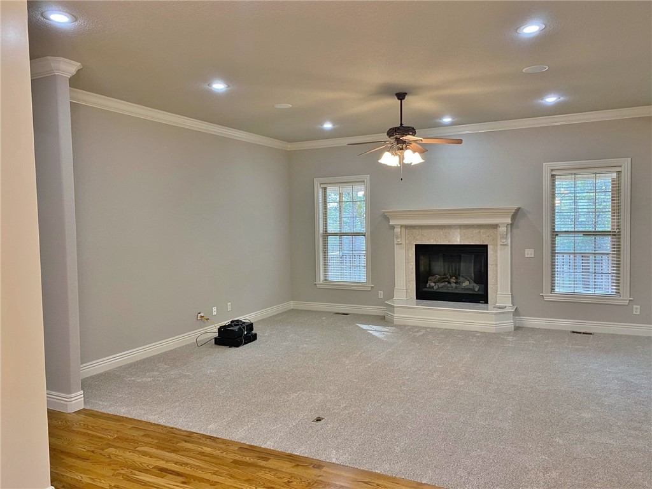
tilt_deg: -3.5
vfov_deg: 53.1
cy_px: 244
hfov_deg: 67.3
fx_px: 490
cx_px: 326
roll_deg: +0.9
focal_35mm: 26
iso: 125
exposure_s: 1/60
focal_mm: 4.25
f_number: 1.8
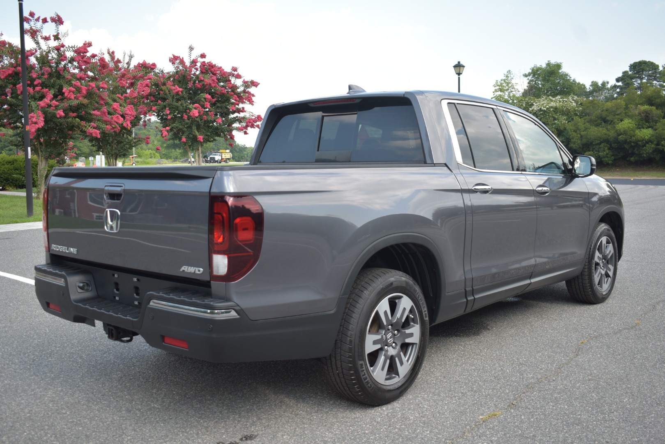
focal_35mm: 36
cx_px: 332
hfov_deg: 53.1
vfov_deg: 36.9
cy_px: 222
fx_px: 665
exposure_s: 1/160
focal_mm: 24
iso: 100
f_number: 4
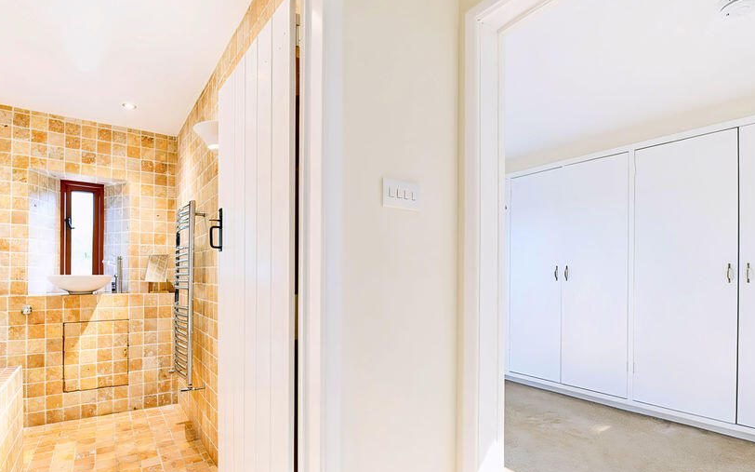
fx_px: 370
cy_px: 280
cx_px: 364
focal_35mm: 18
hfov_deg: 91.1
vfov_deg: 64.4
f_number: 7.1
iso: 250
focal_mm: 14
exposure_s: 1/15
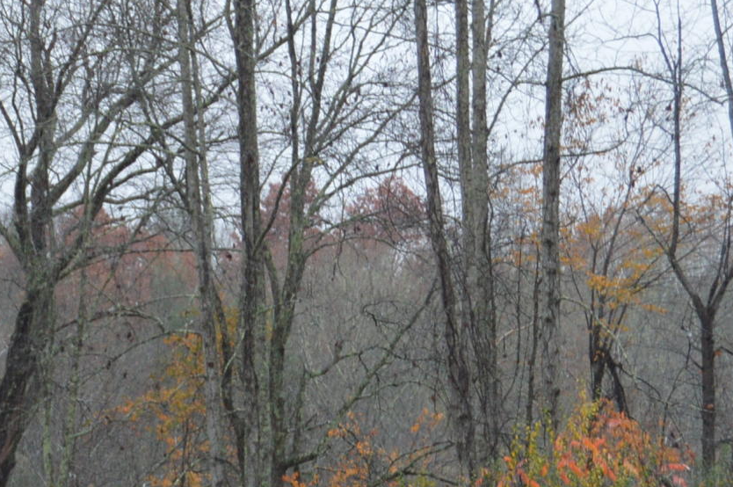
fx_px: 3840
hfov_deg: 10.8
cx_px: -9
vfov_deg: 7.2
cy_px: 380
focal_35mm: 189
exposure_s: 1/125
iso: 400
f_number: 5.6
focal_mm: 35
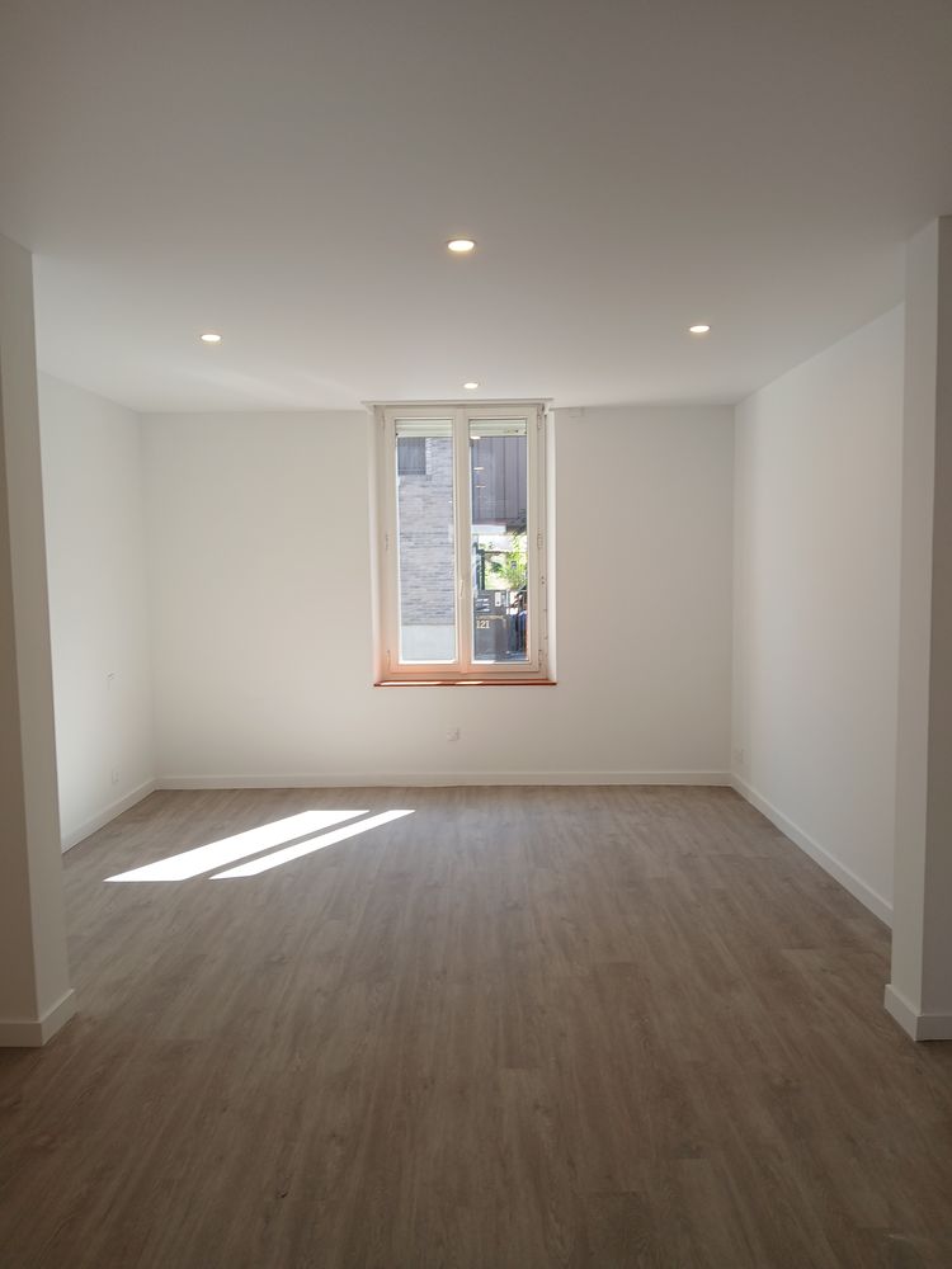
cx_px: 476
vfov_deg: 67.3
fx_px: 953
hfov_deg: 53.1
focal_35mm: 26
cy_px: 634
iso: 25
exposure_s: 1/50
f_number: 1.8
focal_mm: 3.98
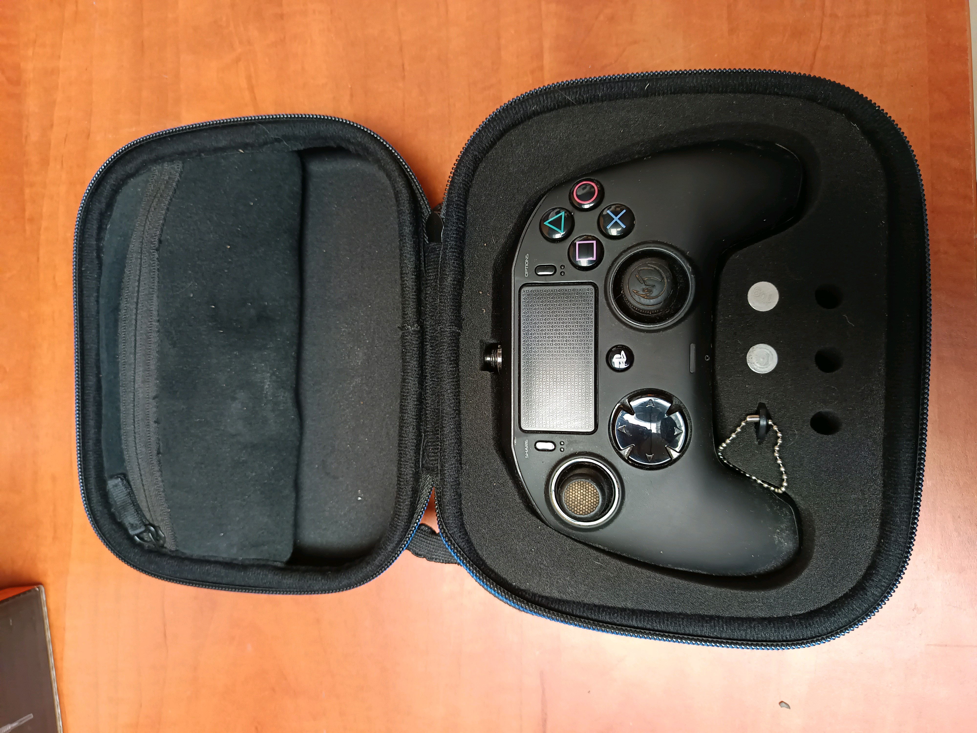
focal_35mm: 24
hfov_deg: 71.6
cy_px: 366
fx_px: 677
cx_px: 488
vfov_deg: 56.8
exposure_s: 1/50
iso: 1050
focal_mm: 5.31
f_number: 1.7
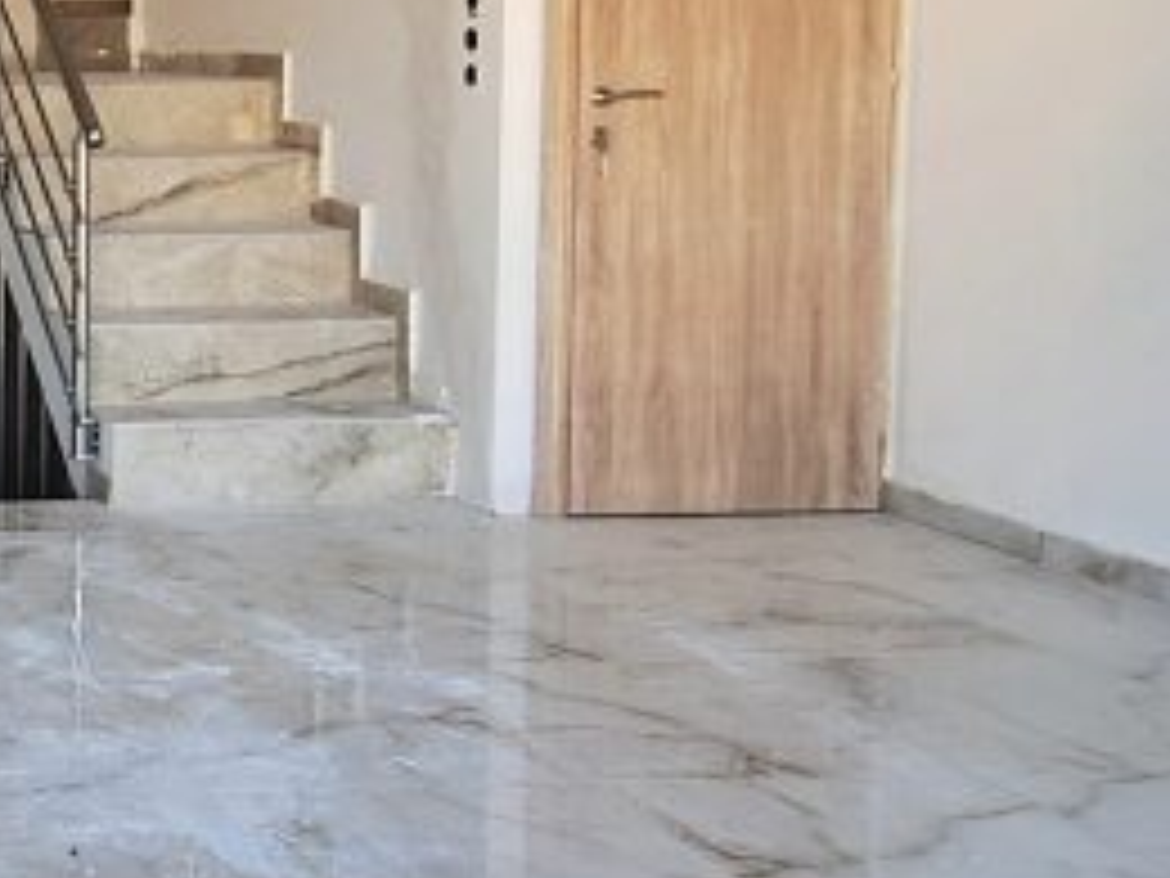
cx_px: -531
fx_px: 1690
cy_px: 203
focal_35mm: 50
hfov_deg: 27.7
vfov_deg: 28.6
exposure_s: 1/60.2
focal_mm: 1.74
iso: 64
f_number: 2.2
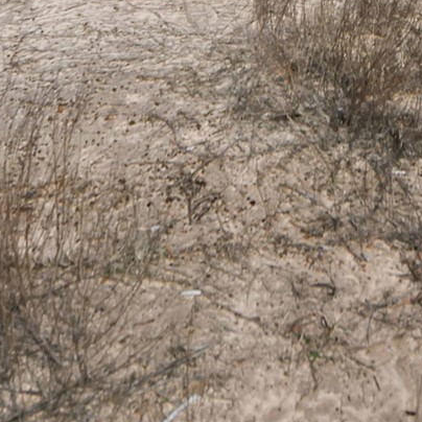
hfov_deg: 26.1
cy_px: -258
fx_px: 883
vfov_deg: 21.3
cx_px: 374
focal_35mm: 64
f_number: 8
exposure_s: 1/400
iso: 100
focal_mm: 14
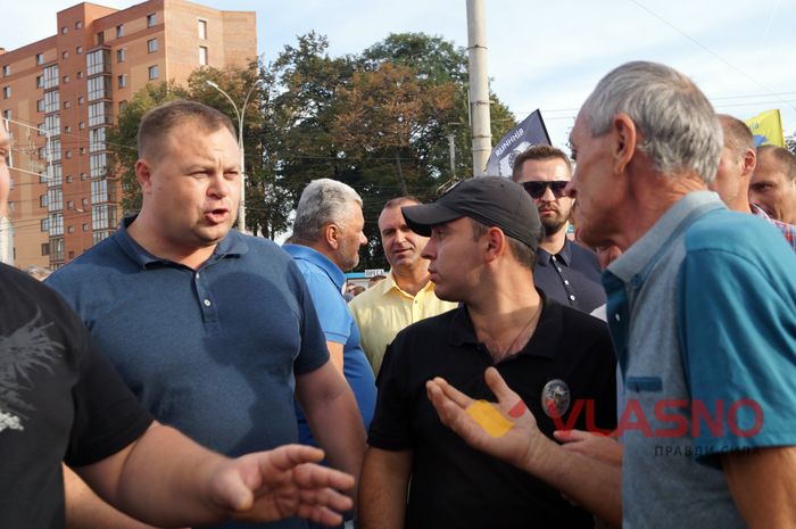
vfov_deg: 31.8
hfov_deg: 46.4
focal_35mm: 42
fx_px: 928
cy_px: 264
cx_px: 398
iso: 100
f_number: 6.3
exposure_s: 1/125
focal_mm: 28
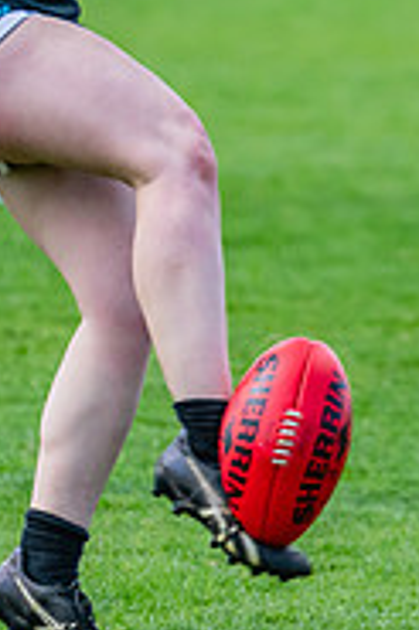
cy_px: 25
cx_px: 132
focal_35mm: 1290
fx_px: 22562
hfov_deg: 1.1
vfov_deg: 1.6
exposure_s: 1/1600
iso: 800
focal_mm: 310
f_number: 5
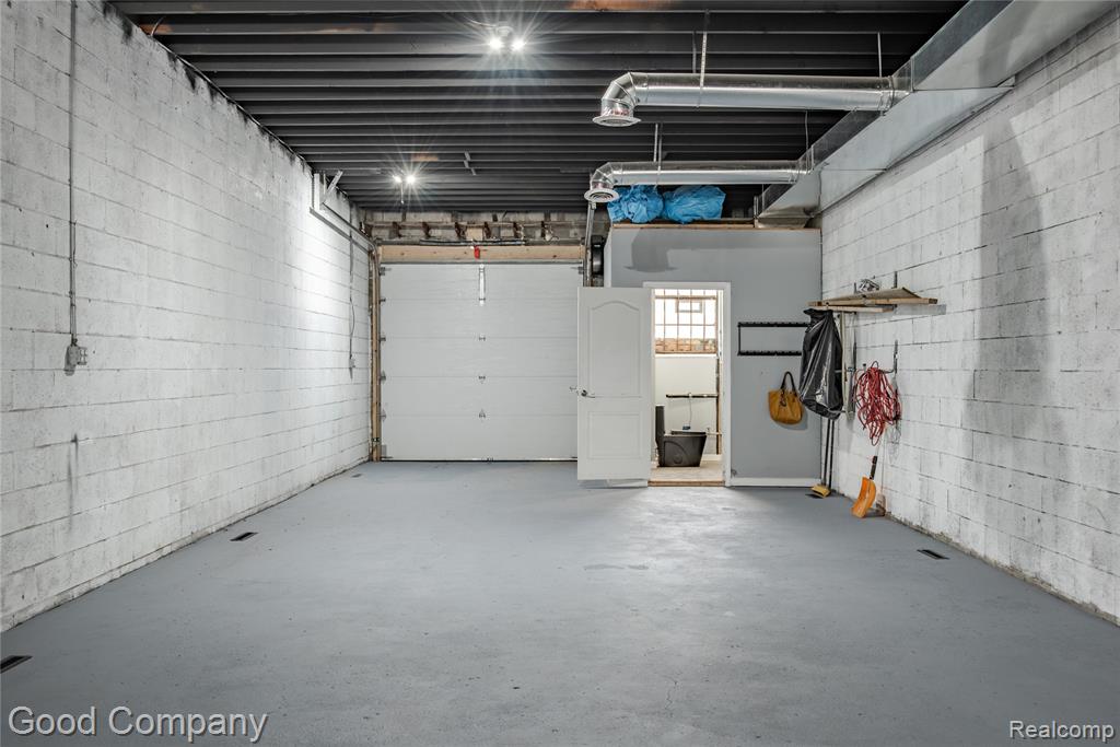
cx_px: 560
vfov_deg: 41.1
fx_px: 996
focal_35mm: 32
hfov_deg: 58.7
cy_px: 374
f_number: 8
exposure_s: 1/15
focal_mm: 32
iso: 200
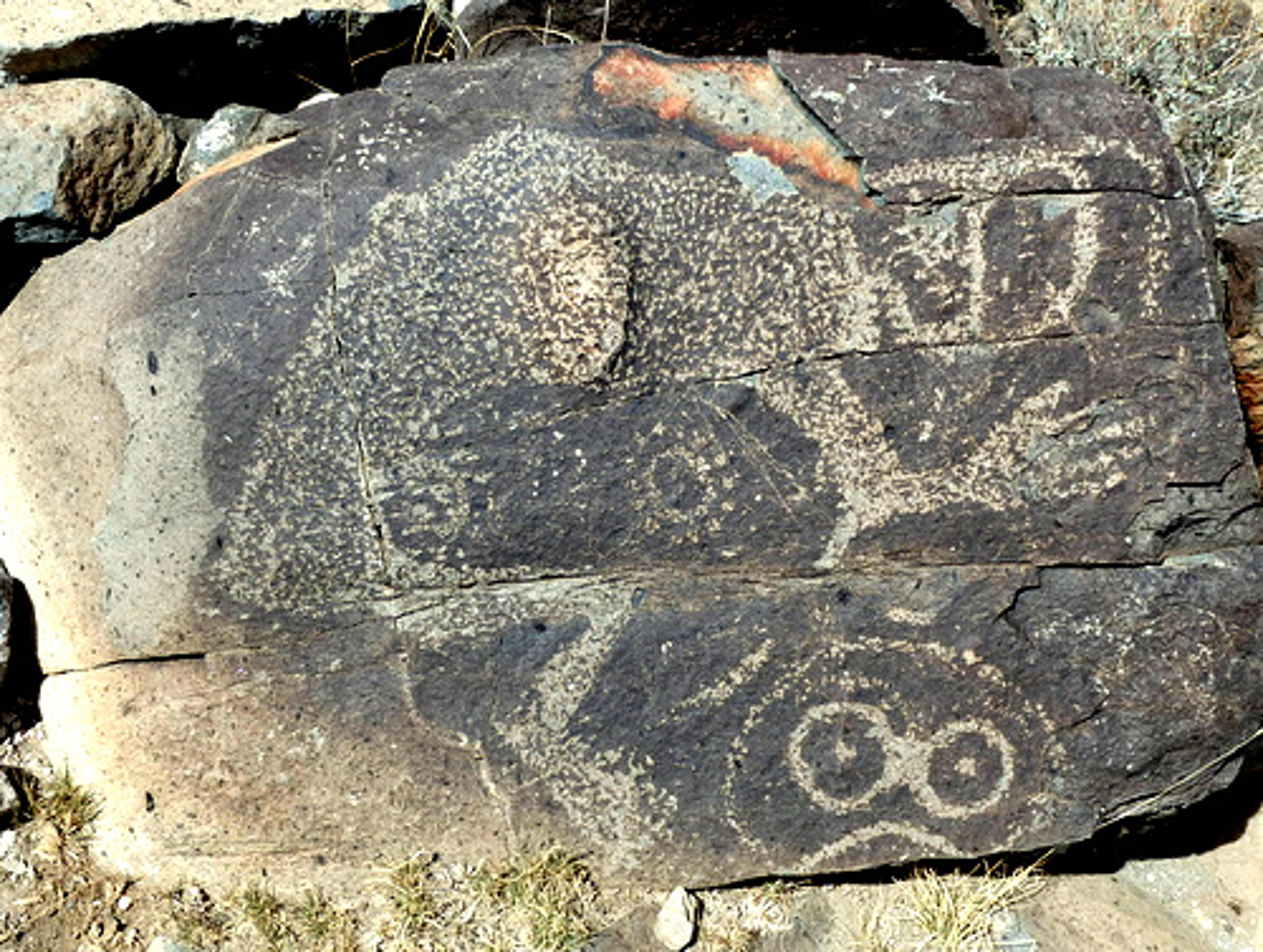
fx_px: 1462
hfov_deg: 46.7
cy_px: 476
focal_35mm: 40
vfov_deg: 36.1
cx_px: 632
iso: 125
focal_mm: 7.3
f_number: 4.7
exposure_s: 1/800
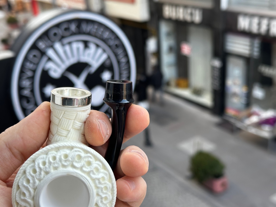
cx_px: 138
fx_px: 383
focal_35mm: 48
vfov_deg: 30.3
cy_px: 104
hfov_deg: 39.7
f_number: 1.78
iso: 64
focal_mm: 6.86
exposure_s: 1/135
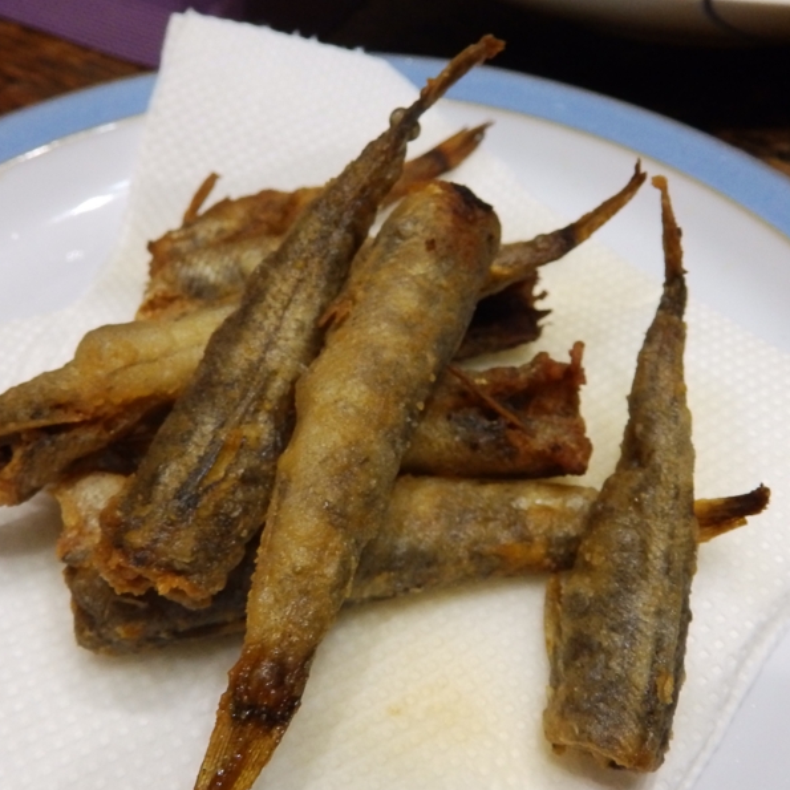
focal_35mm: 38
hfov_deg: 43.8
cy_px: 396
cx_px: 378
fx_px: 981
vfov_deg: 43.9
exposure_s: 1/30
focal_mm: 5.7
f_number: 3.7
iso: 640
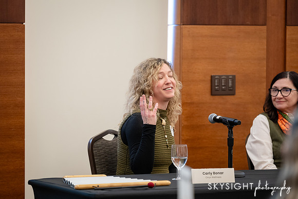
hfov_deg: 10.2
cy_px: 100
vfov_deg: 6.8
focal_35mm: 202
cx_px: 149
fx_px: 1674
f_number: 3.5
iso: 3200
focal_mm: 200
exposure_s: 1/160
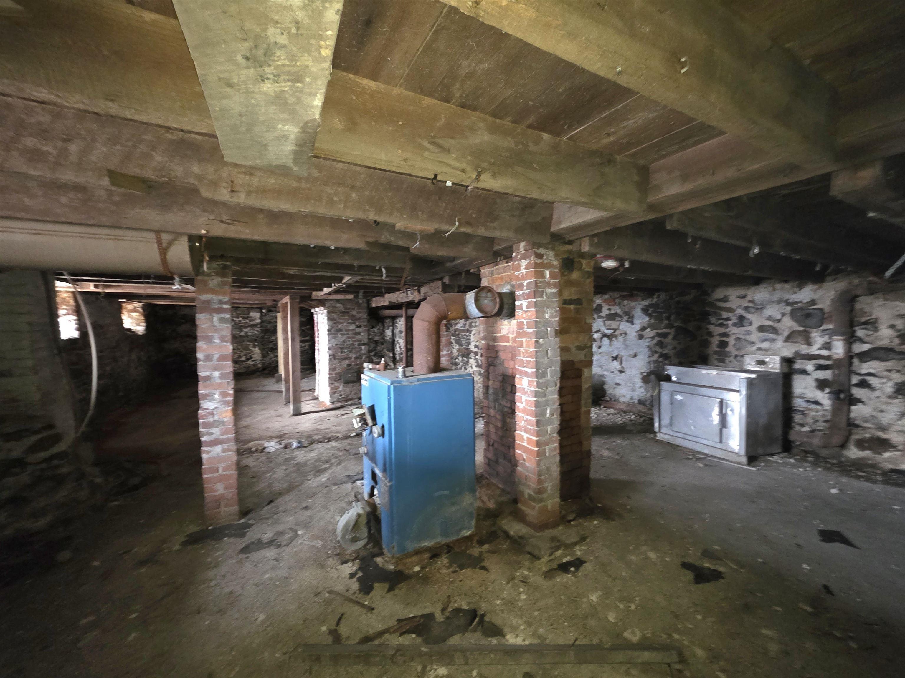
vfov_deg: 89.9
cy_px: 339
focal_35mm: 13
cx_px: 452
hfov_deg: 106.2
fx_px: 340
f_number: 1.9
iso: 2000
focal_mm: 2.2
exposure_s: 1/8.01
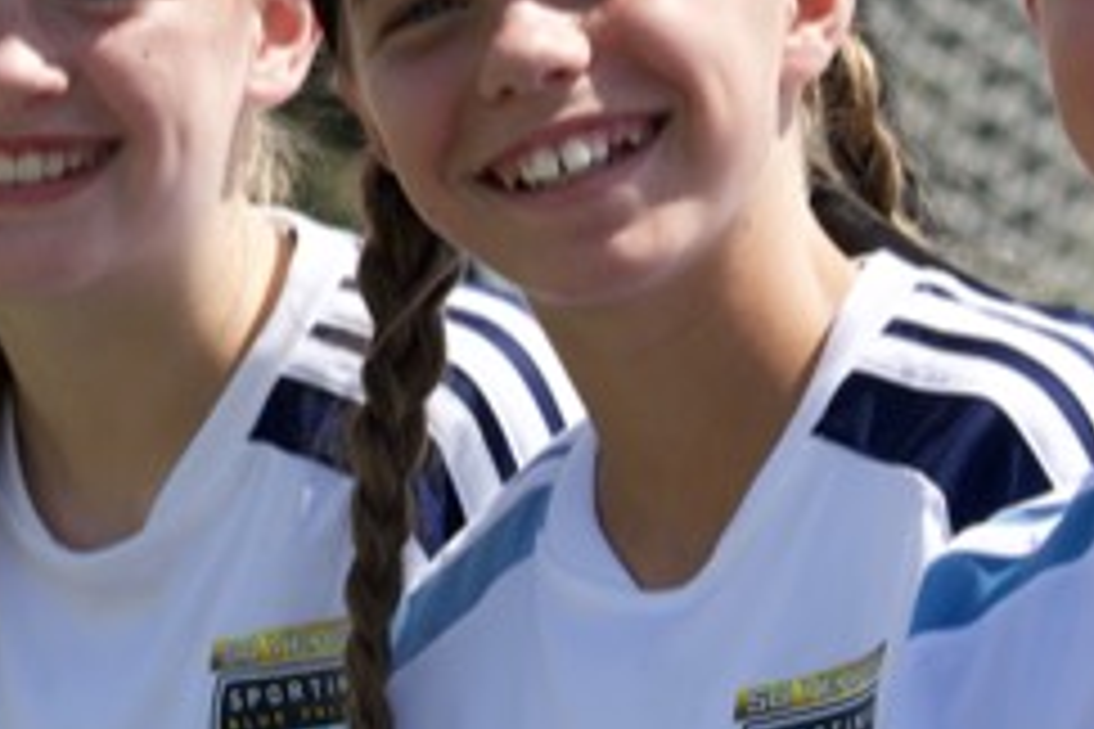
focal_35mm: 596
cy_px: 117
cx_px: 18
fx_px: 18110
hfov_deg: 3.5
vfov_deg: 2.3
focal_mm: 145
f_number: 10
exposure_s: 1/320
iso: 220
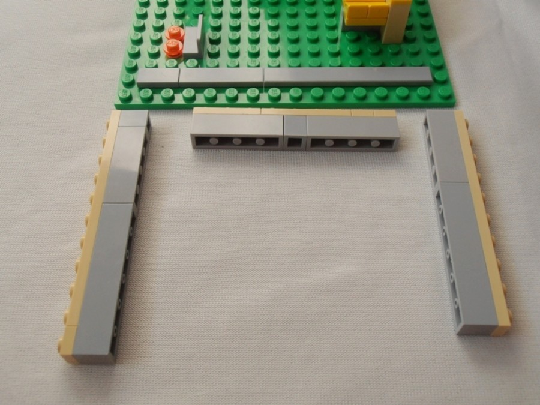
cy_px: 202
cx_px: 270
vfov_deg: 38.7
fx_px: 577
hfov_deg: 50.1
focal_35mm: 37
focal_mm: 6.61
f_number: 3.9
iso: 80
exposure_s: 1/100
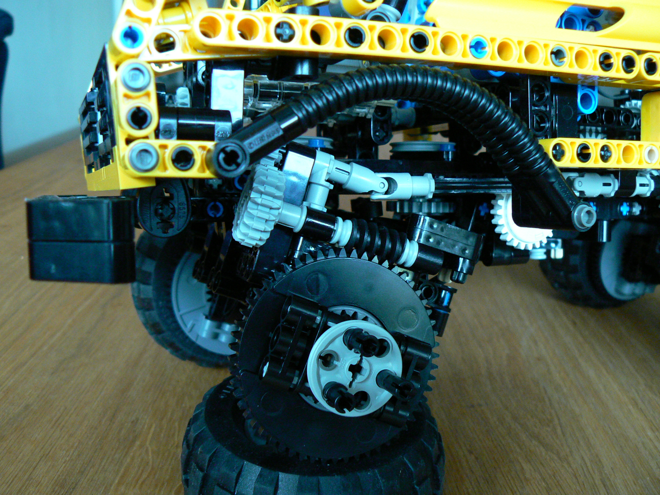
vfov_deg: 39.7
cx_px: 330
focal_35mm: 36
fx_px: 686
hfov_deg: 51.4
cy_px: 248
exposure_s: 1/20
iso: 200
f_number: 2.8
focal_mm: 6
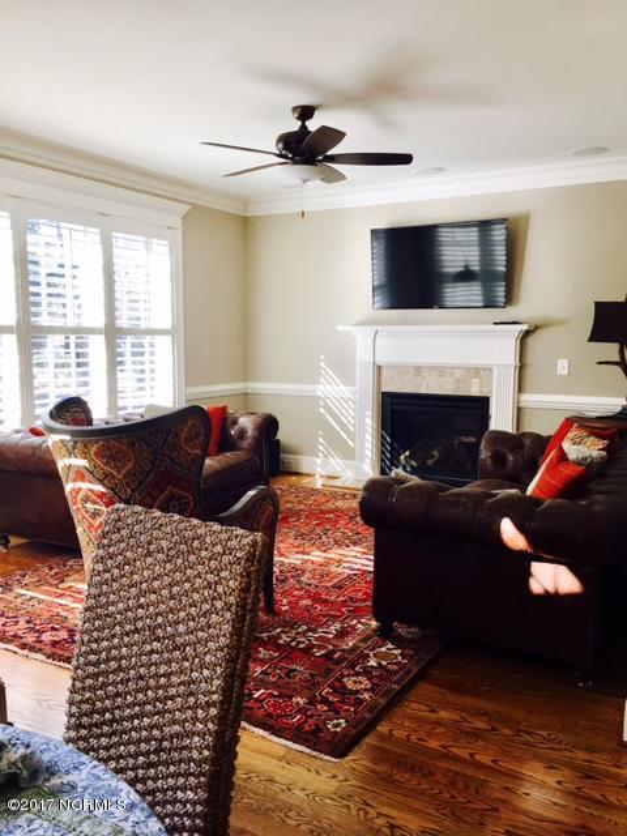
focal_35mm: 29
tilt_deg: -6.2
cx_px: 314
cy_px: 418
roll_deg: -0.5
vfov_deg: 61.7
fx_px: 700
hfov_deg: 48.2
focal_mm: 4.15
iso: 40
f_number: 2.2
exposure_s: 1/120
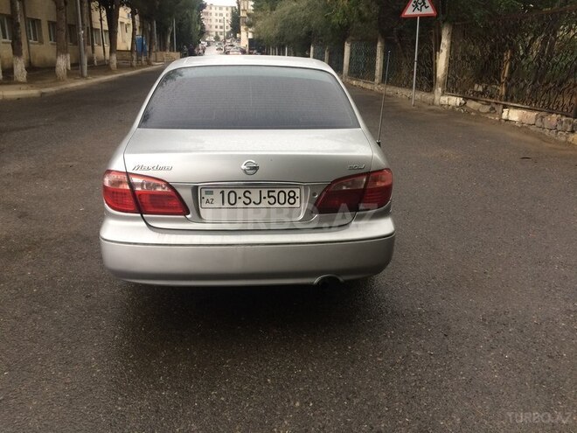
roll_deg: -0.8
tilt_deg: -19.1
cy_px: 216
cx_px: 288
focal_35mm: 29
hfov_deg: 61.7
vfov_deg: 48.2
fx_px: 483
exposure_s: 1/33
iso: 40
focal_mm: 4.15
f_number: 2.2
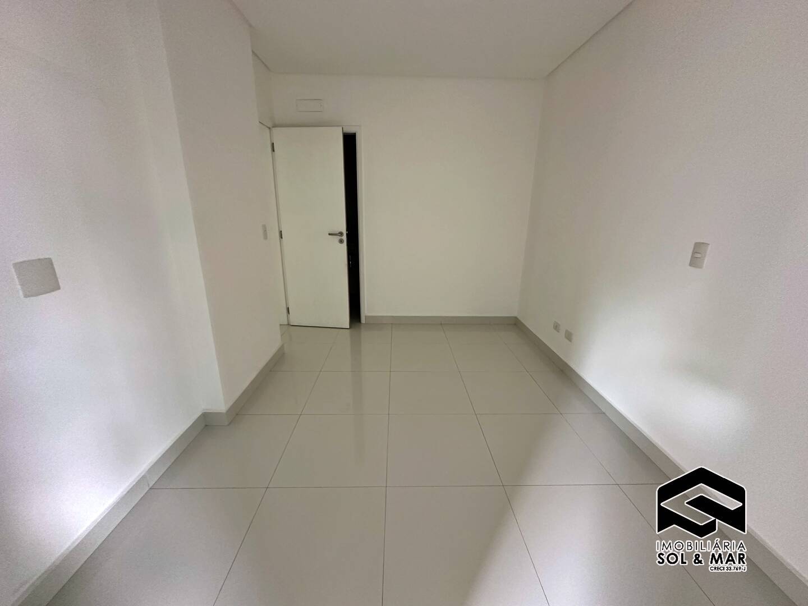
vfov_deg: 85.7
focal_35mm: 14
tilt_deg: -16.2
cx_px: 404
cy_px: 303
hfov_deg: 102.1
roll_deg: -0.8
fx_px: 327
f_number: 2.2
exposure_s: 1/99
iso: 320
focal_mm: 2.22
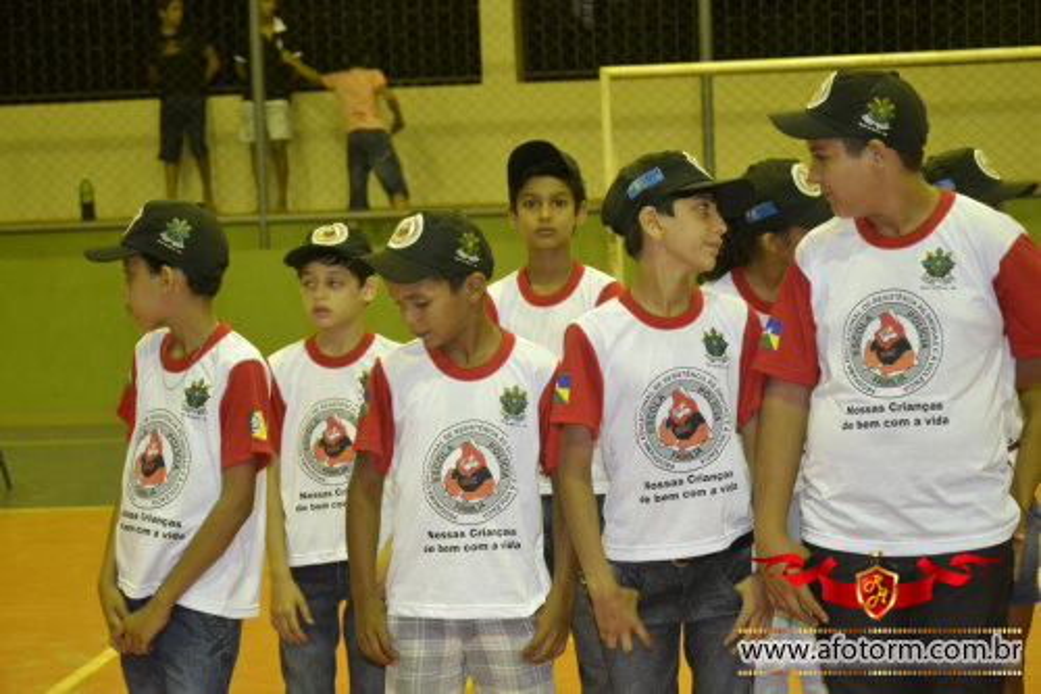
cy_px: 347
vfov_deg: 14.7
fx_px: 2688
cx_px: 520
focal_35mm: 93
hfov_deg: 21.9
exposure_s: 1/60
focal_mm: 62
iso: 3200
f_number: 5
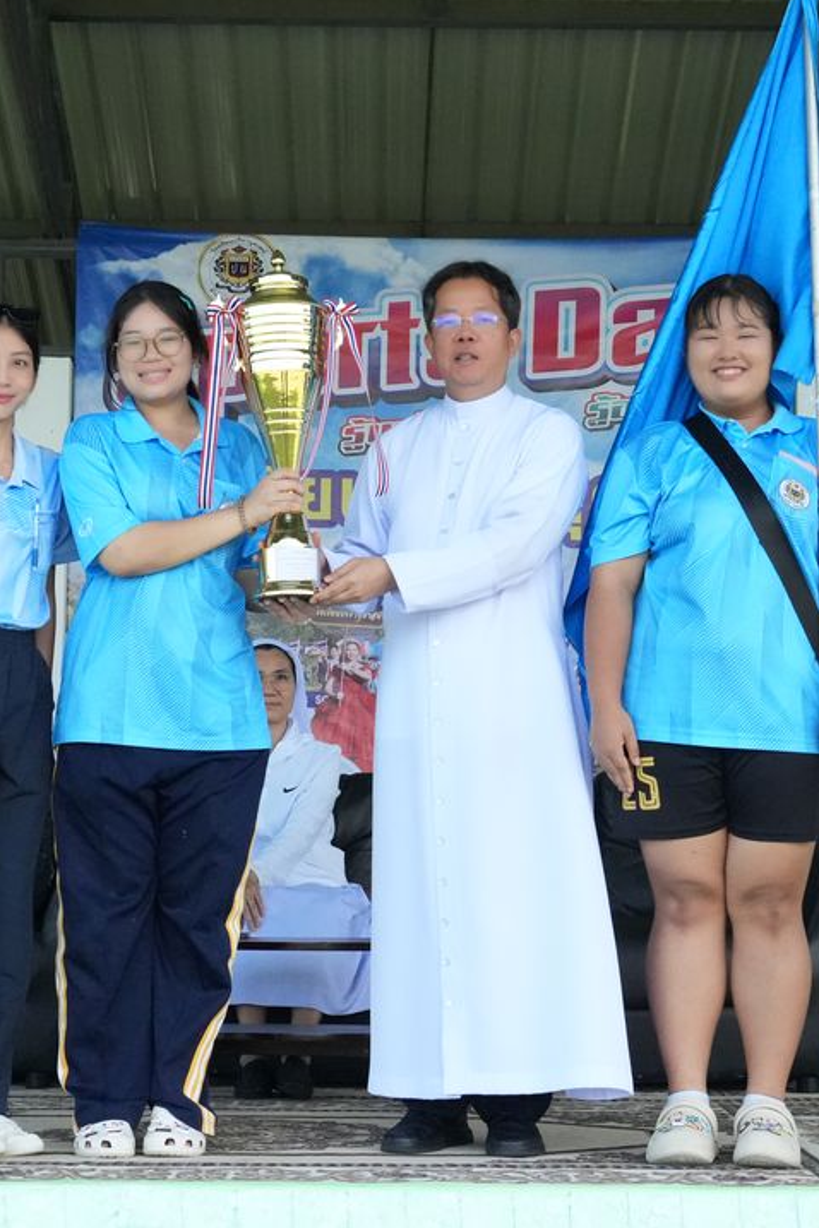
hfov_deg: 17.1
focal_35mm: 80
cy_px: 587
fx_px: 2730
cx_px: 441
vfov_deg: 25.4
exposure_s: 1/2500
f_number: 7.1
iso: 5000
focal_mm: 34
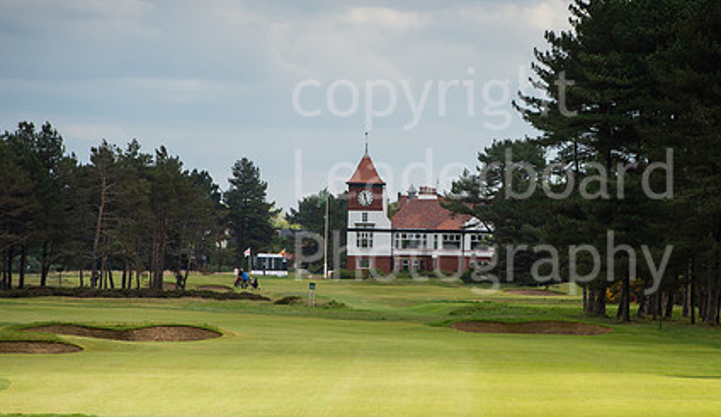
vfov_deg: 4.3
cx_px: 474
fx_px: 5600
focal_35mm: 291
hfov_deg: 7.4
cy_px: 190
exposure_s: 1/1000
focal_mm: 200
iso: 200
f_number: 6.3
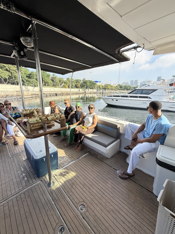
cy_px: 115
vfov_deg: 98.2
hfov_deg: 81.7
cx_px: 87
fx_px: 101
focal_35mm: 15
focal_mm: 2.22
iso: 50
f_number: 2.2
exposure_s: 1/970
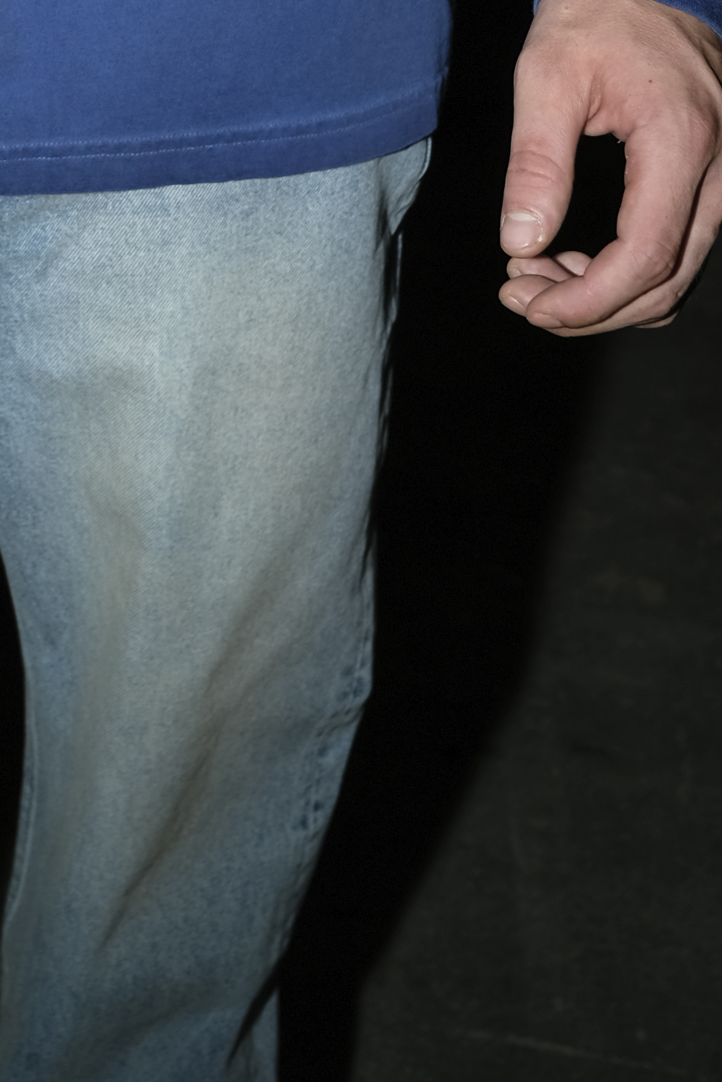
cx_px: -233
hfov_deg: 11.5
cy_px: -451
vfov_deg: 16.4
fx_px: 3489
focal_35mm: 116
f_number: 4
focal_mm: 23
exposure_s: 1/125
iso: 100
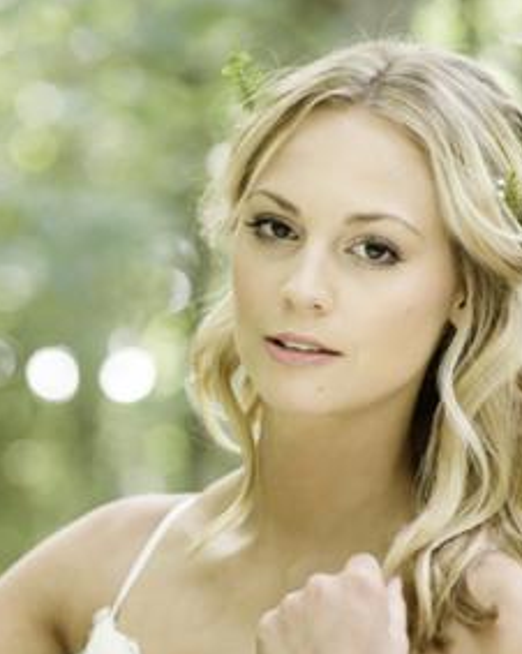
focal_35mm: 169
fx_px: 3267
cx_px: -28
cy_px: 381
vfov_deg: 11.4
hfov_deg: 9.1
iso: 1000
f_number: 2.8
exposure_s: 1/100
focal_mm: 85
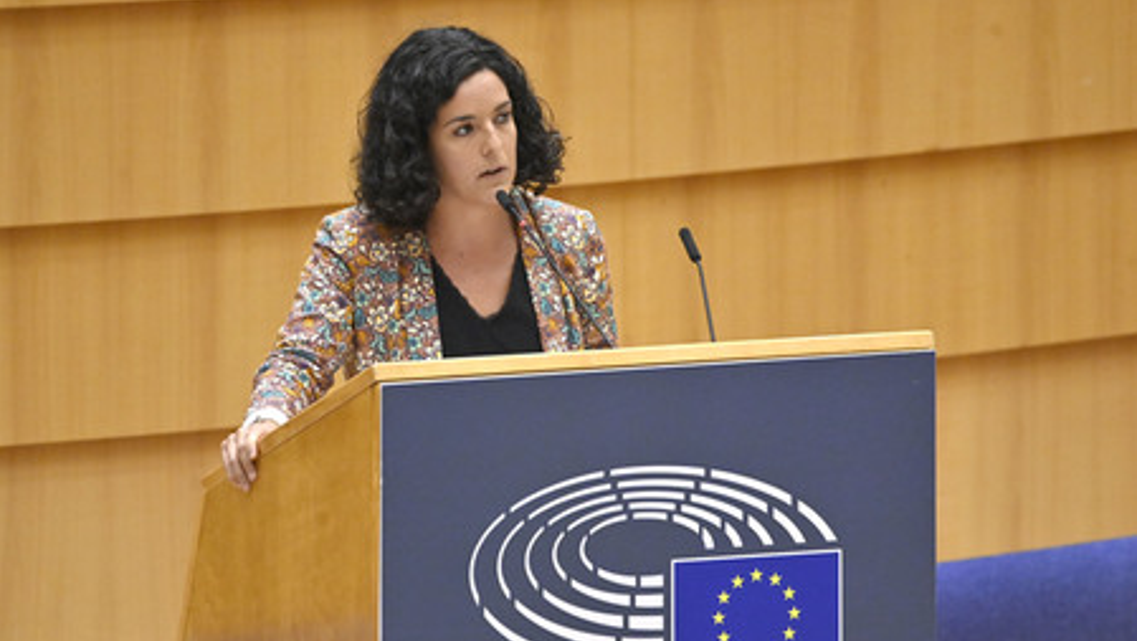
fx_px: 19032
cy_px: 375
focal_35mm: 631
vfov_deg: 1.9
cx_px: 568
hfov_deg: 3.4
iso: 5000
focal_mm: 600
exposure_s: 1/640
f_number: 6.3
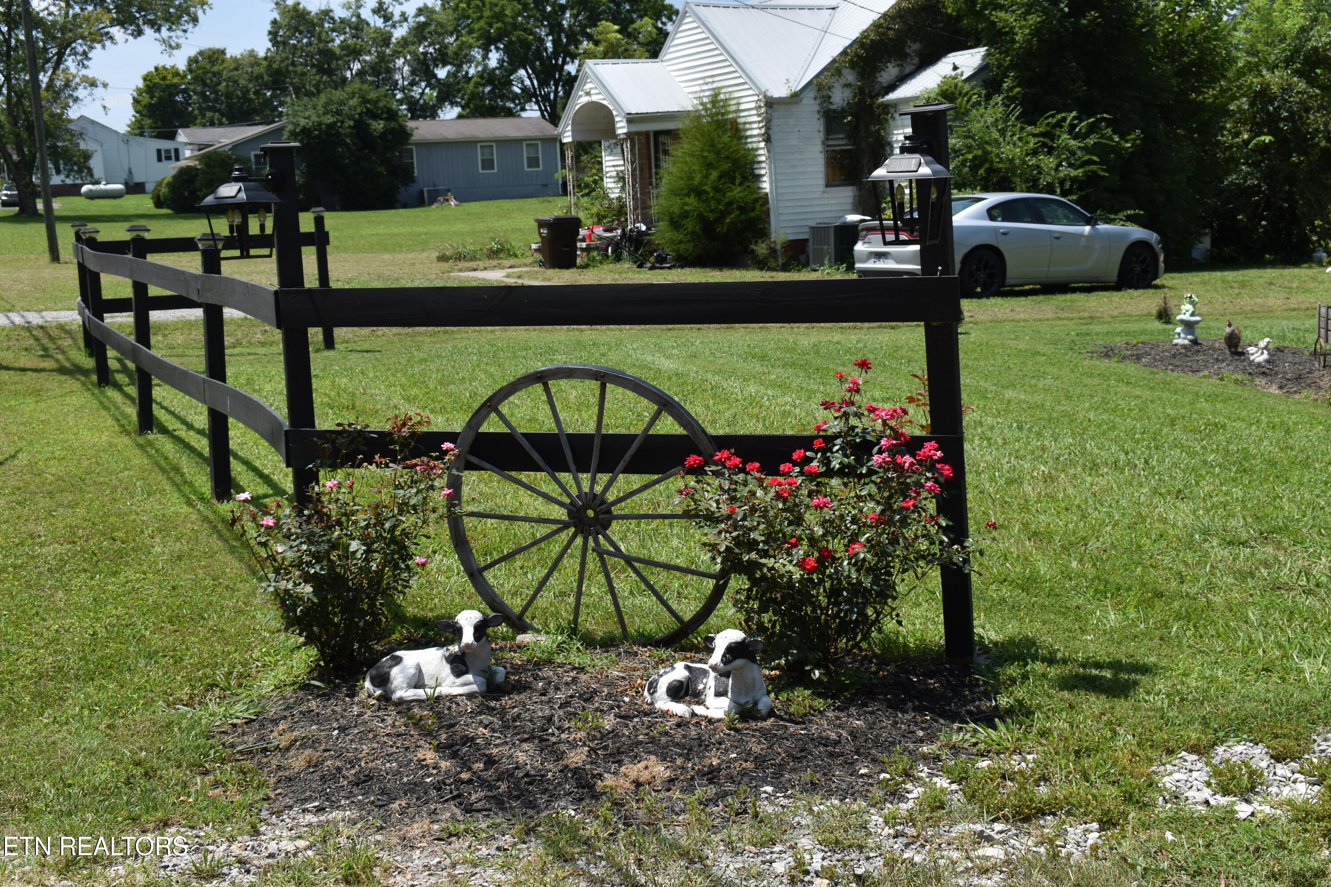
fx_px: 1608
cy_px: 444
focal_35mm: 44
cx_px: 666
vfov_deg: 30.8
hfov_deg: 45.0
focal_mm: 29
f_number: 8
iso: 100
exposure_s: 1/250
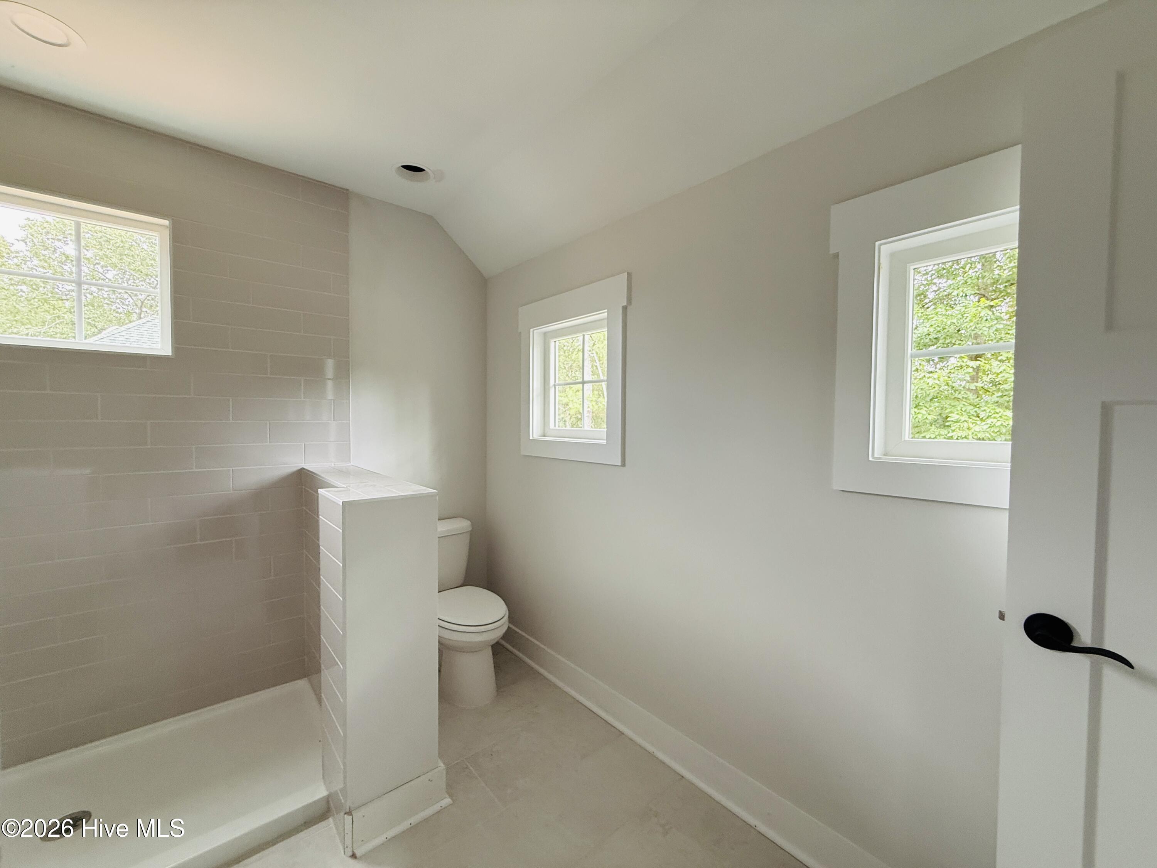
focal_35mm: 14
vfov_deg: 85.7
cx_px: 578
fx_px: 468
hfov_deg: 102.1
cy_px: 434
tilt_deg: -1.5
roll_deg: -0.6
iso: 200
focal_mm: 2.22
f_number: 2.2
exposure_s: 1/99
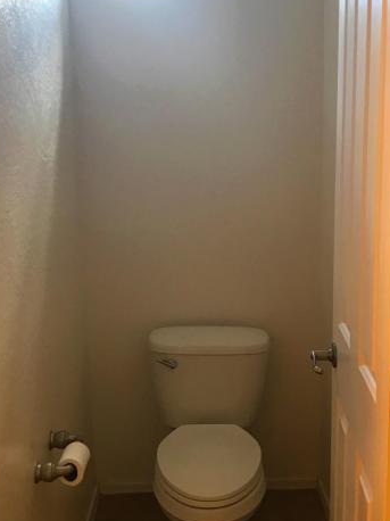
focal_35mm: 47
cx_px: 224
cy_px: 264
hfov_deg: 30.8
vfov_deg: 40.5
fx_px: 707
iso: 32
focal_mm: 3.99
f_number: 1.8
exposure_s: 1/24
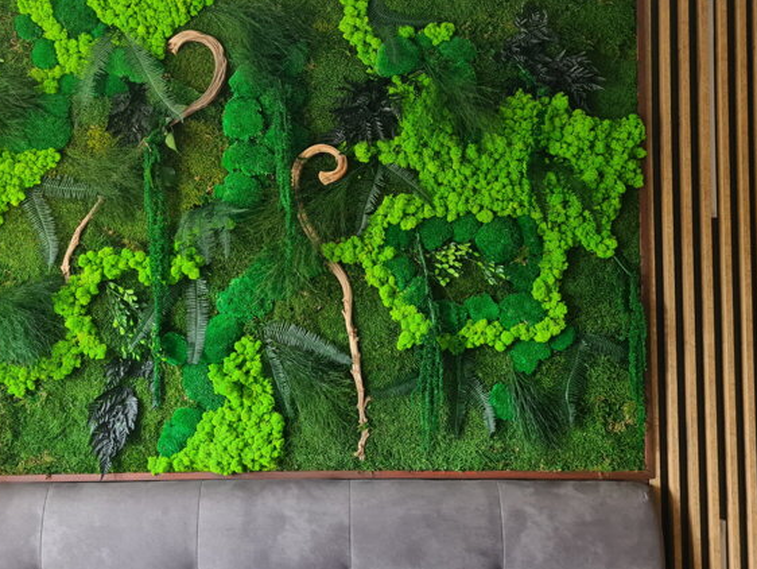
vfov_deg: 38.6
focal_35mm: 37
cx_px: 325
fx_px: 809
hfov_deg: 50.0
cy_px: 239
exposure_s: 1/50
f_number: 1.8
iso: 160
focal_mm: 5.4
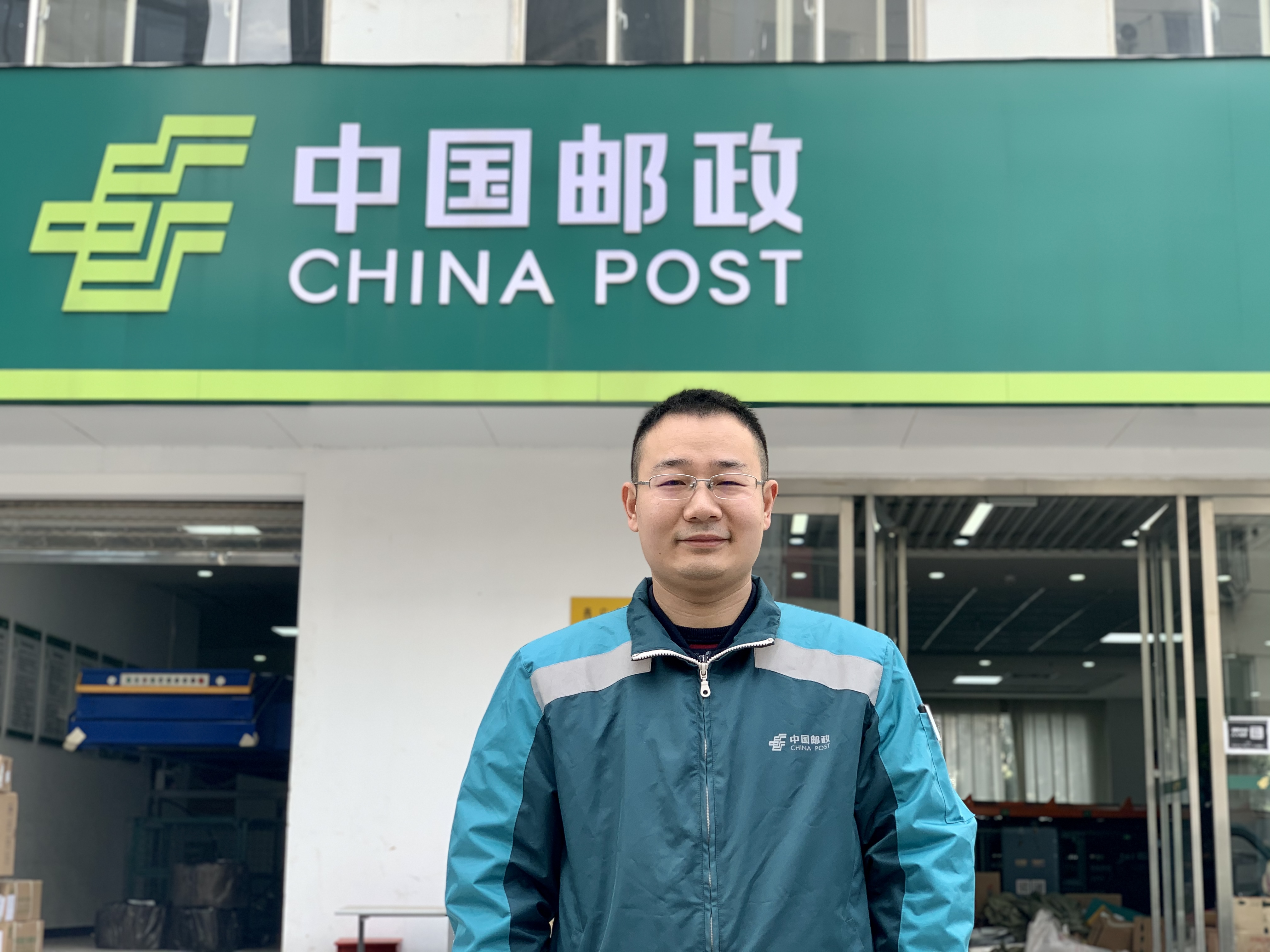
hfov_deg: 36.8
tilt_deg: +13.4
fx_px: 1908
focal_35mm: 52
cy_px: 476
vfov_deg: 28.0
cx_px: 635
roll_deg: -1.6
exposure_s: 1/233
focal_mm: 6
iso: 16
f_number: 2.4
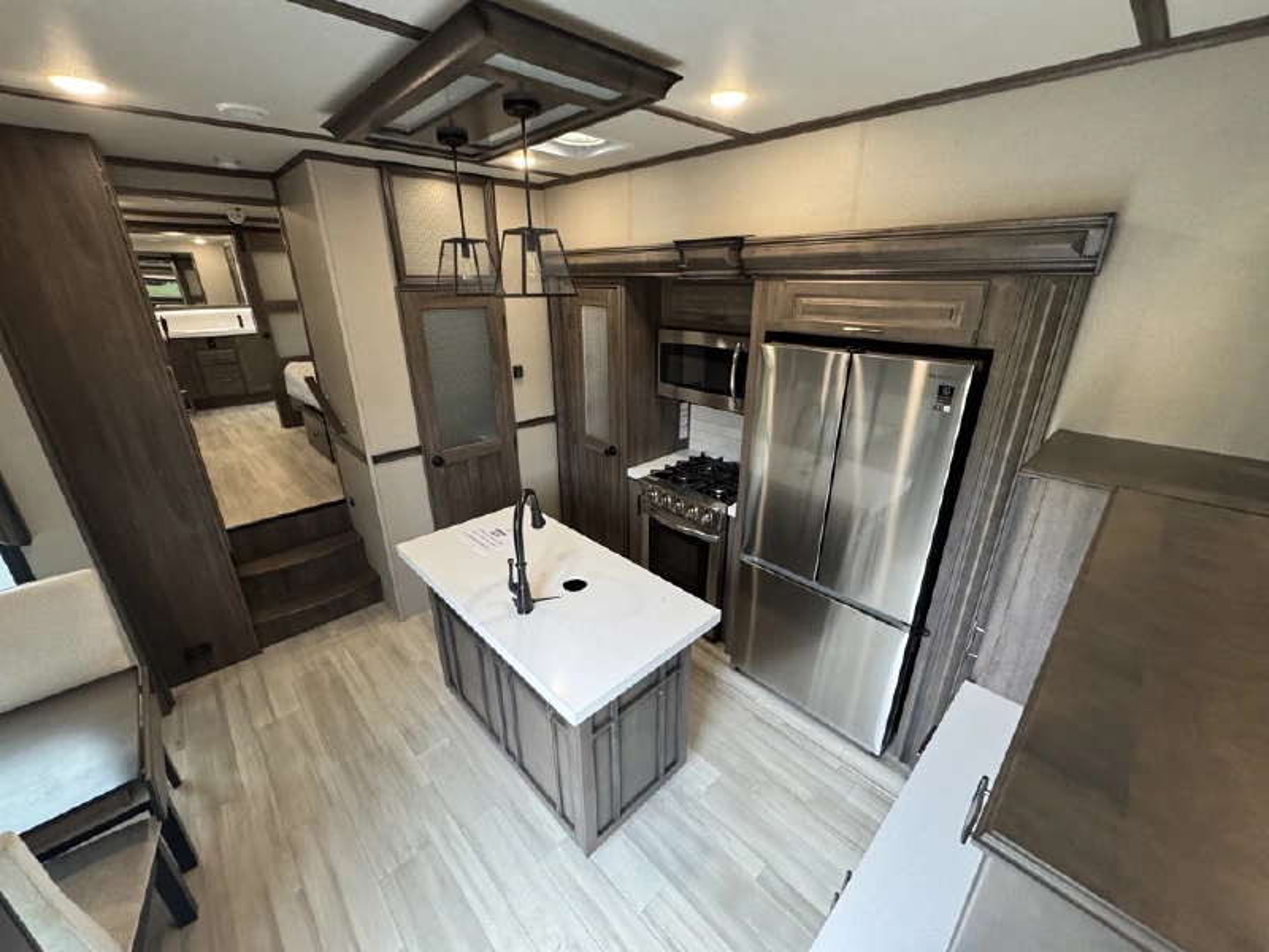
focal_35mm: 14
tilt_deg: -21.4
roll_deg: -0.1
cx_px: 634
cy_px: 476
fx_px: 513
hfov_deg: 102.1
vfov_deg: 85.7
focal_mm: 2.22
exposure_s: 1/80
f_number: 2.2
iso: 320
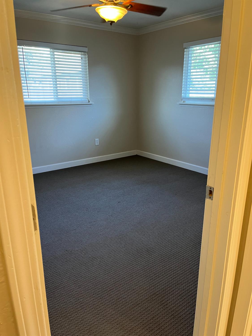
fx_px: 252
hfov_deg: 53.1
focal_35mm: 26
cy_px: 168
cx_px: 126
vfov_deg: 67.3
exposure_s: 1/60
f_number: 1.6
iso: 250
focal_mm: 5.1
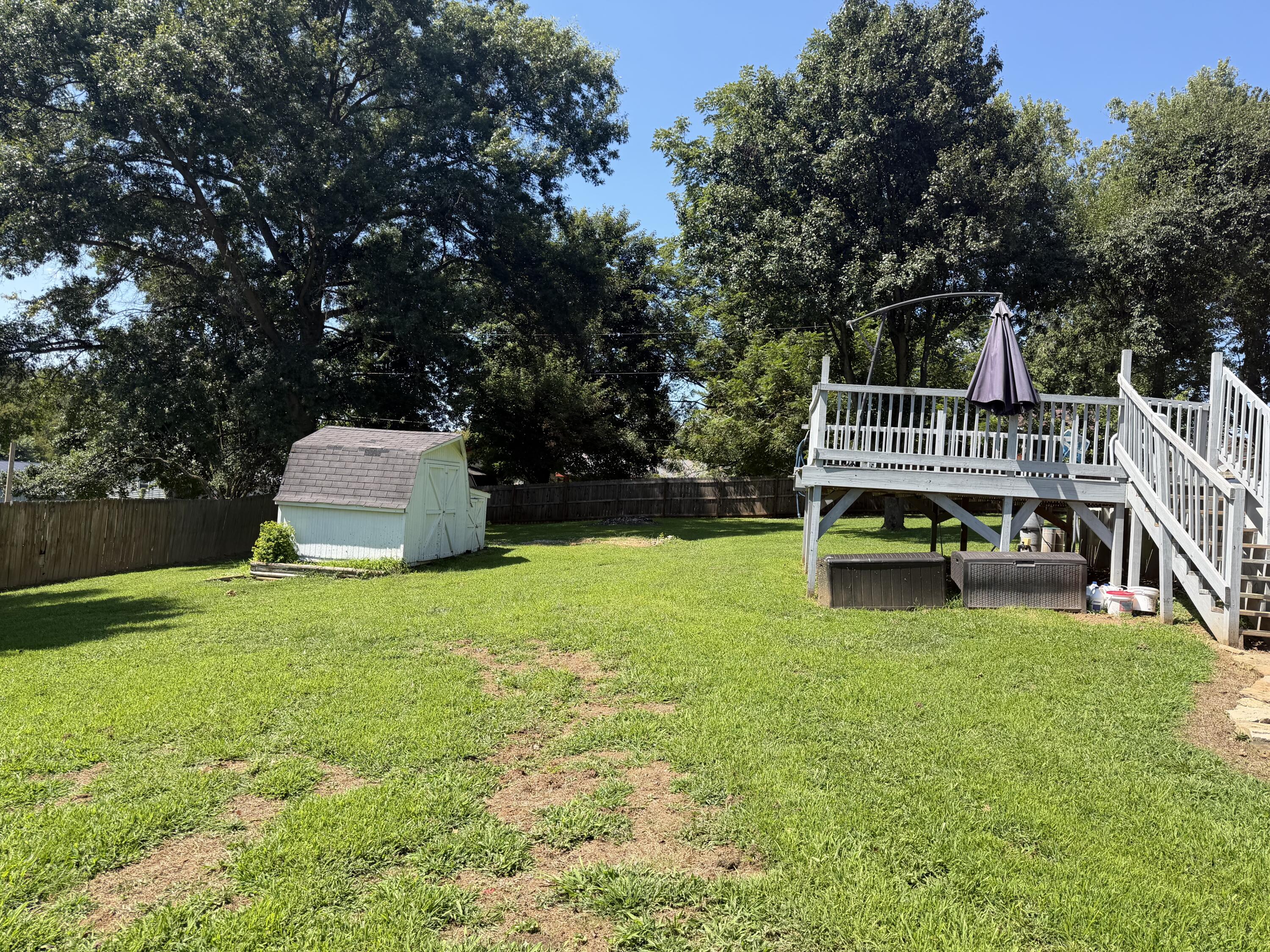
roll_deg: -3.4
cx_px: 635
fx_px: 881
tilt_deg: +1.5
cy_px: 476
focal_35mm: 24
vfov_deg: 56.8
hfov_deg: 71.6
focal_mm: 6.76
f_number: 1.78
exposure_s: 1/2110
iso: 80
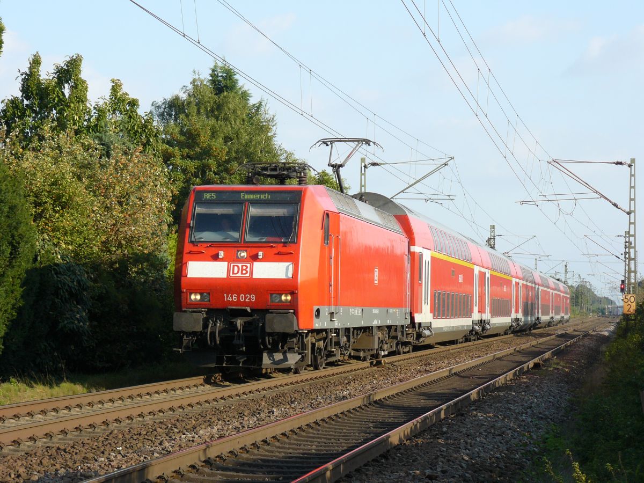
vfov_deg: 14.0
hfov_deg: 18.5
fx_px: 1972
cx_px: 322
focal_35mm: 106
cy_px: 242
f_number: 3.2
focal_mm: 17.7
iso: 100
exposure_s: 1/500
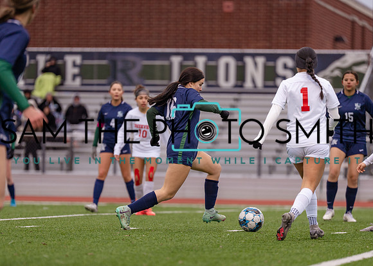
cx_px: 180
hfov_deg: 7.5
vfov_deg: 5.3
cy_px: 165
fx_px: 2859
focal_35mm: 270
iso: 400
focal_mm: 200
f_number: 2.8
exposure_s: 1/1250
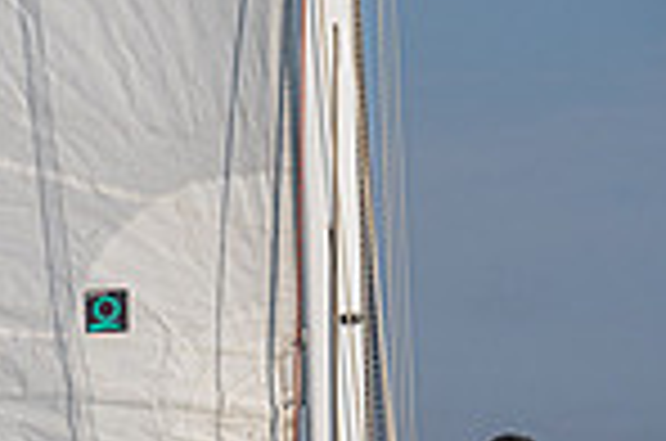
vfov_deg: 3.5
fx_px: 7273
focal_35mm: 394
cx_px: -743
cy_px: 639
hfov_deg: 5.1
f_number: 6.3
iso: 400
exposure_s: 1/1600
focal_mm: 88
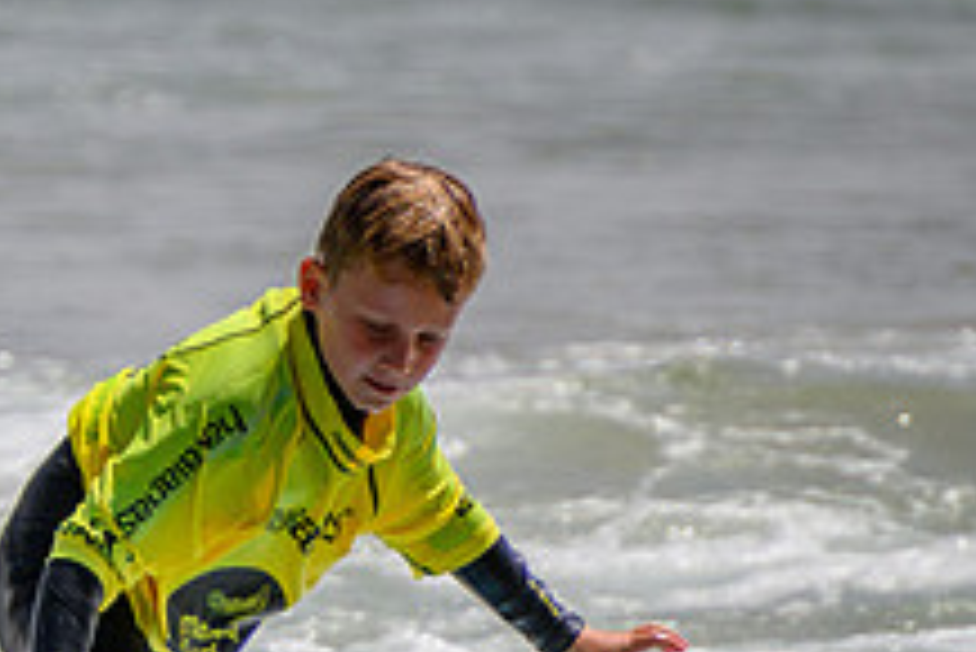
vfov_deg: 0.9
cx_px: -646
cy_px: 436
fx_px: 39851
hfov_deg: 1.4
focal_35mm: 1469
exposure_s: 1/2000
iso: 125
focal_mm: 400
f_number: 5.6
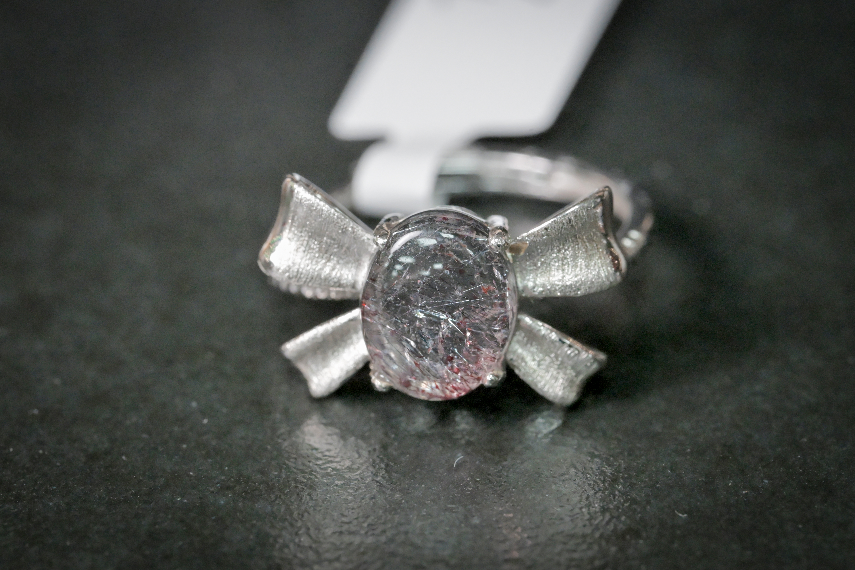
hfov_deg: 19.5
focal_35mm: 105
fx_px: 2494
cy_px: 285
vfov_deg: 13.0
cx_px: 428
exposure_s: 1/125
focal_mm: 105
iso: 8000
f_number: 16
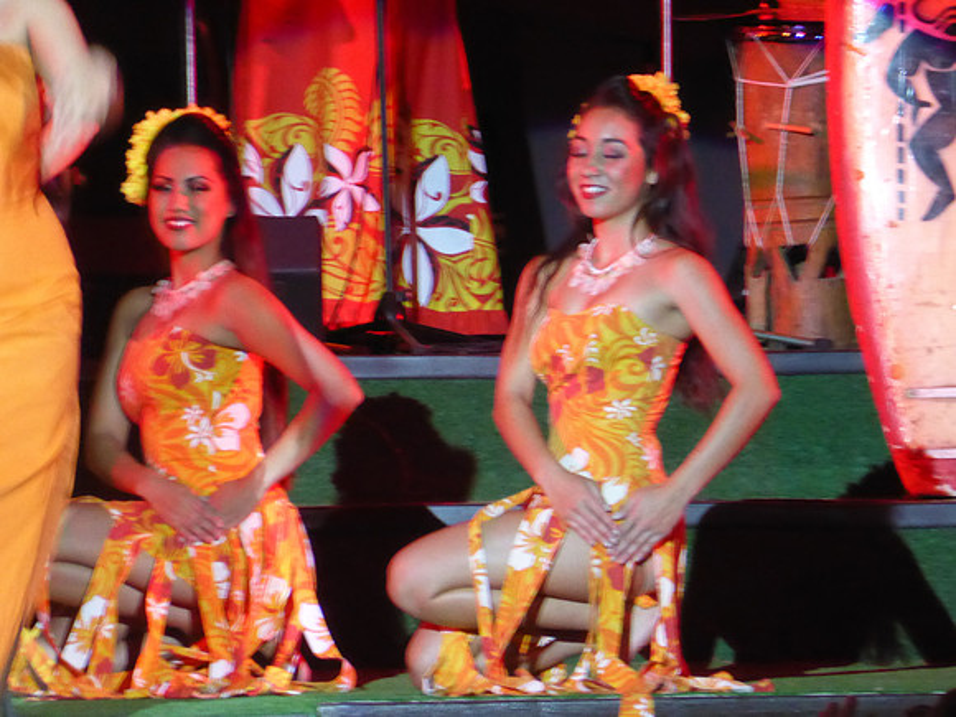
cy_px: 358
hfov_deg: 3.8
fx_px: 14582
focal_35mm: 528
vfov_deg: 2.8
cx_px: 478
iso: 1000
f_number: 6.4
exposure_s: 1/8
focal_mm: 86
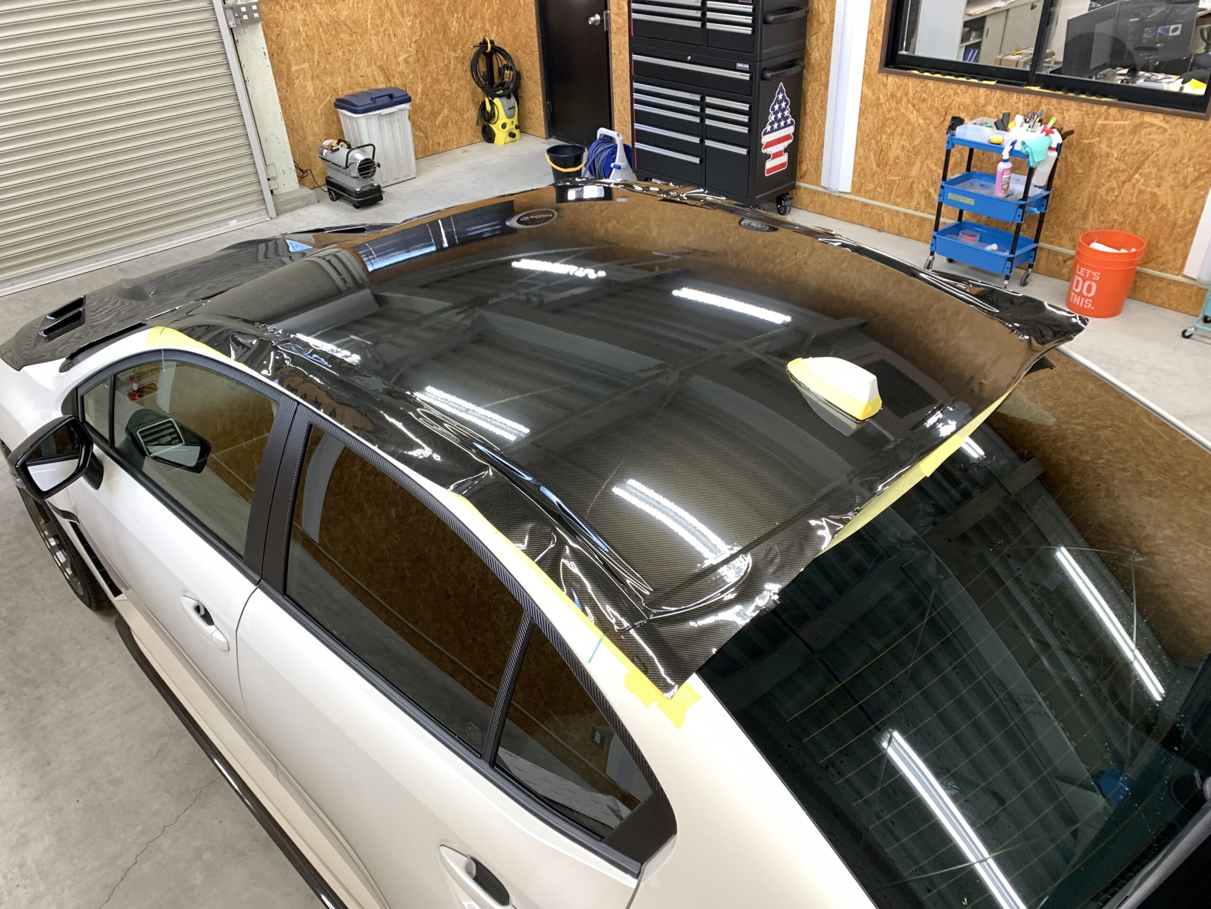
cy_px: 454
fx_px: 910
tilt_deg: -33.4
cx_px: 606
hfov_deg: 67.3
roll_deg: +2.2
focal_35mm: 26
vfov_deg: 53.1
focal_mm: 4.25
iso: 100
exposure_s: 1/50
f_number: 1.8
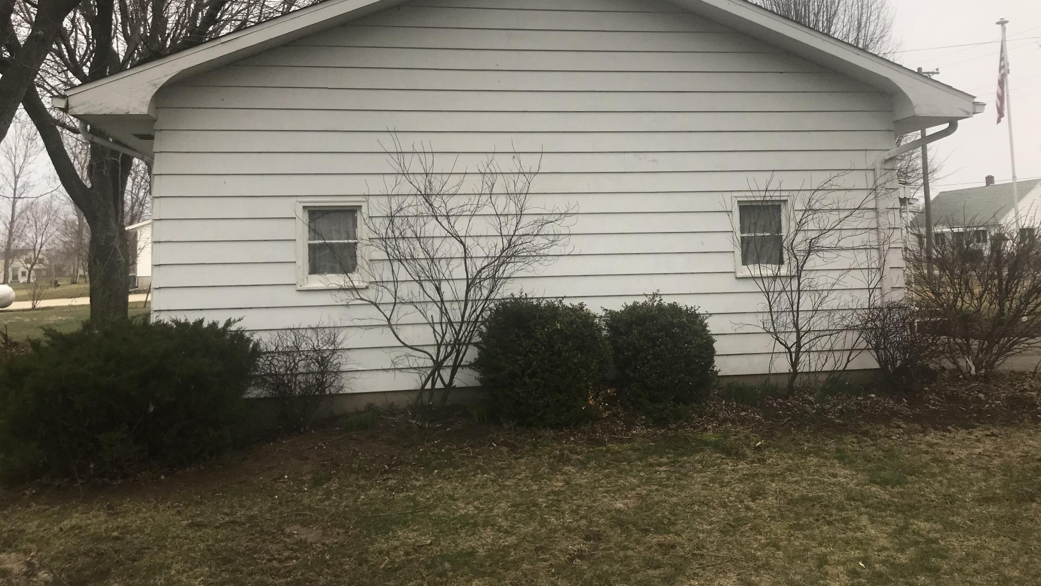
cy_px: 207
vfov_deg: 36.4
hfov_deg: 61.0
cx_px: 527
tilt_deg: +4.7
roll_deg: +1.9
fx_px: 883
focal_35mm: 32
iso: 20
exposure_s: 1/643
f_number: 1.8
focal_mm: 3.99
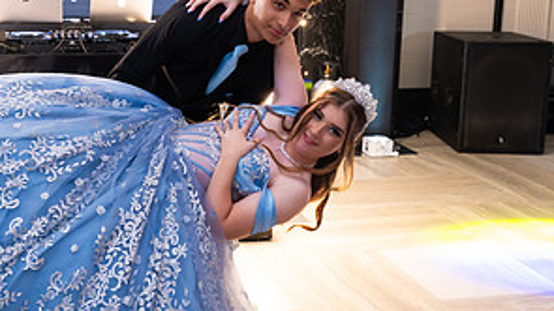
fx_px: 823
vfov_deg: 21.3
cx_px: 122
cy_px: 96
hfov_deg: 36.1
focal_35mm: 56
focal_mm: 24
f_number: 3.2
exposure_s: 1/100
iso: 1250
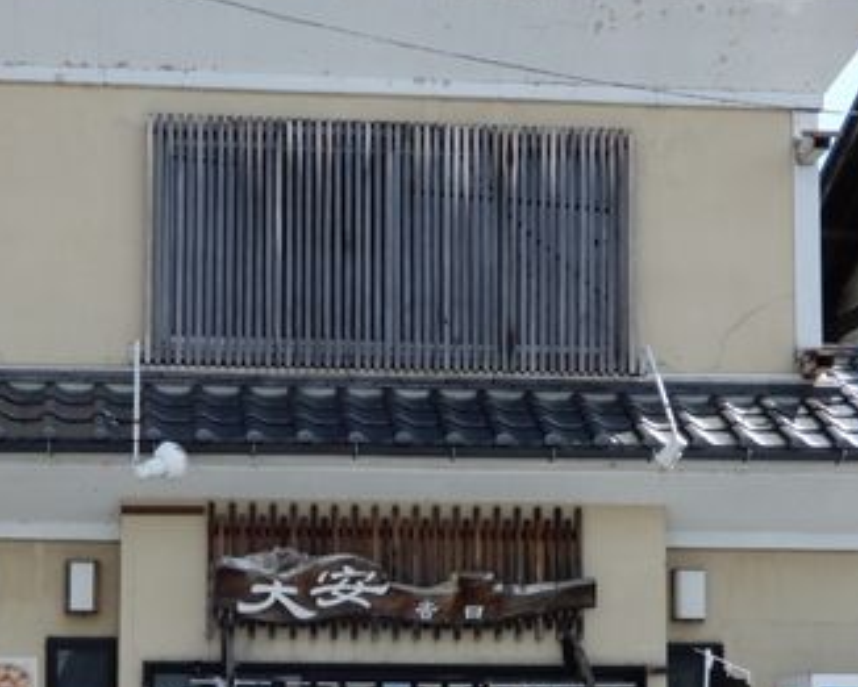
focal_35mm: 88
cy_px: 615
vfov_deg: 17.2
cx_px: 303
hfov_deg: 21.7
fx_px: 2235
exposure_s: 1/1000
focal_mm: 7.5
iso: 200
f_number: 4
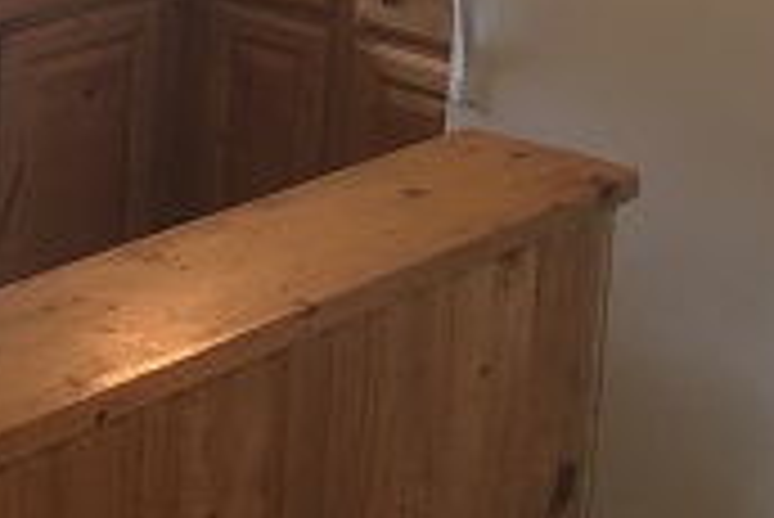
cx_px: 36
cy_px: -18
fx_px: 2410
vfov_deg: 12.1
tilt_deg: -12.2
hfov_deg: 17.9
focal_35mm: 112
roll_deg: -2.3
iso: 50
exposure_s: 1/15
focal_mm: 4.15
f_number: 2.2
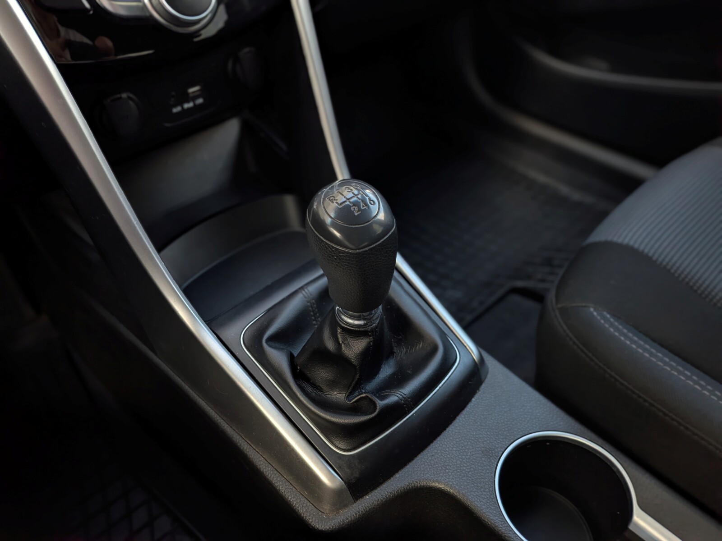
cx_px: 361
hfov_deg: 71.6
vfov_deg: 56.8
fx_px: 501
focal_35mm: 24
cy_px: 270
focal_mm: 4.53
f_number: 1.7
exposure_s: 1/90
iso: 48
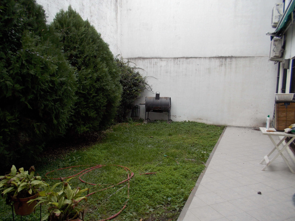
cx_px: 148
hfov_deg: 61.7
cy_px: 110
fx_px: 247
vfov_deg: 48.2
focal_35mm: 29
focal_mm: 4.1
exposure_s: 1/125
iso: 80
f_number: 3.3
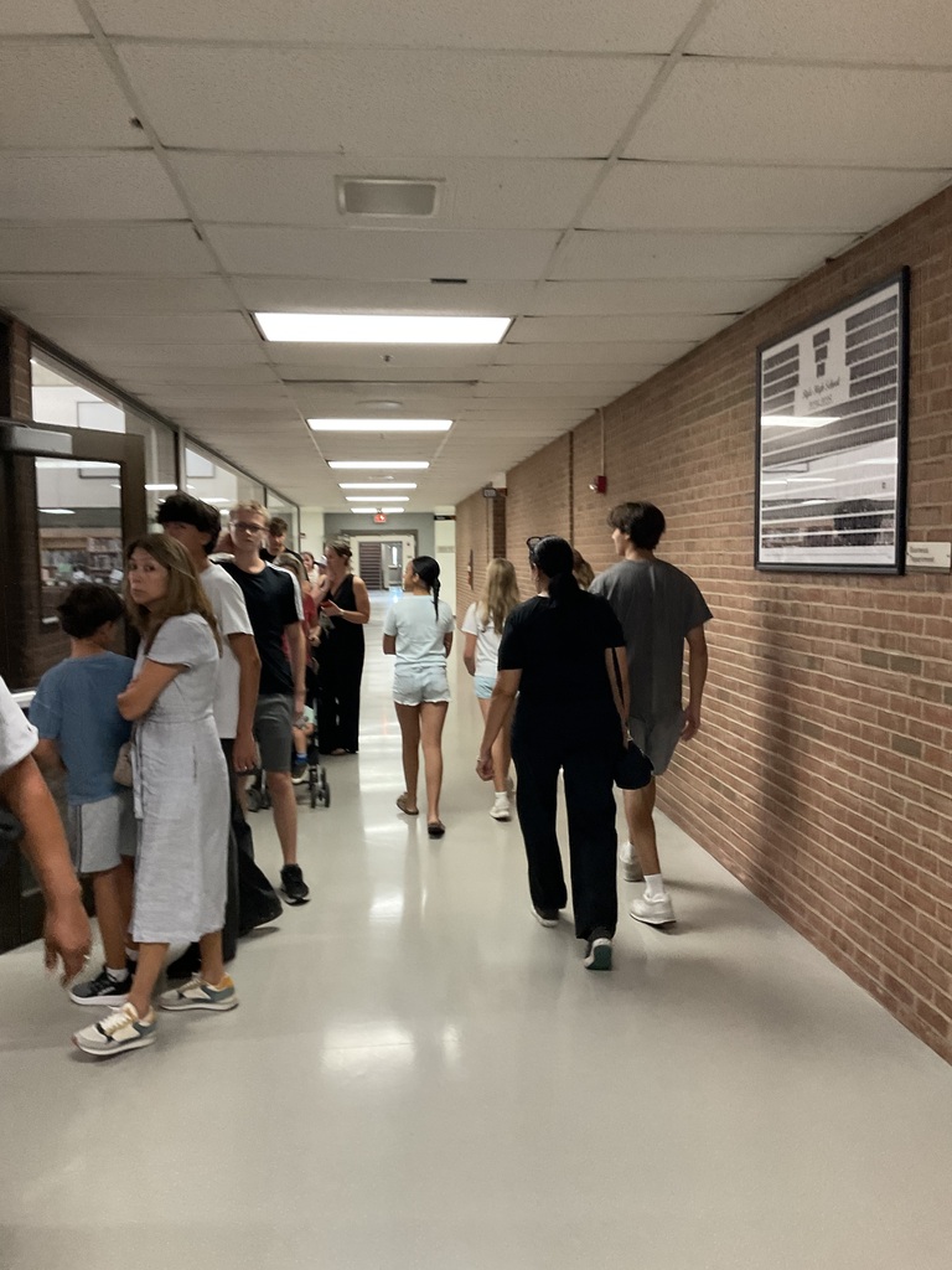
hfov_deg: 48.2
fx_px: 1063
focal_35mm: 29
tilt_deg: -3.3
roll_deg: -0.7
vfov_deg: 61.7
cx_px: 476
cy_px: 635
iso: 200
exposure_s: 1/60
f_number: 1.8
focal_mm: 3
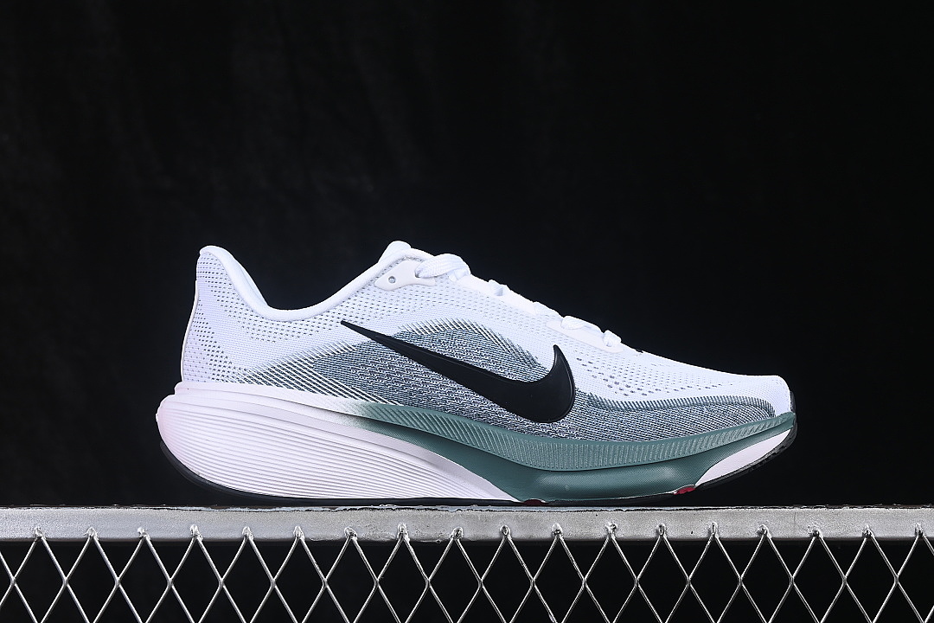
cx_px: 467
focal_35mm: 75
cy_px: 312
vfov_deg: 18.2
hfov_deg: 27.0
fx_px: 1946
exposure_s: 1/80
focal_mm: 50
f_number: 8
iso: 160
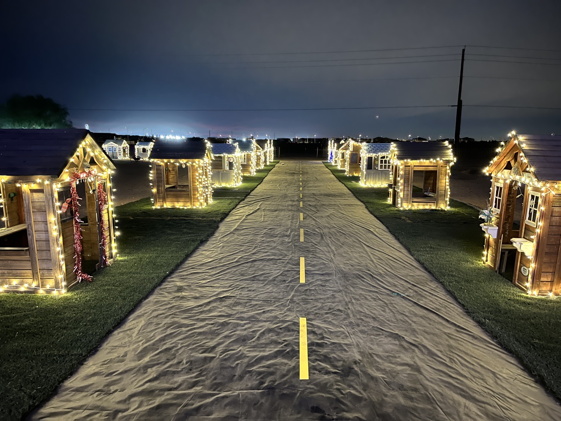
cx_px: 280
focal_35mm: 26
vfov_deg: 53.1
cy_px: 210
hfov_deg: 67.3
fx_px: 421
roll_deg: -0.2
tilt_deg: -10.1
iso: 1250
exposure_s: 1/17
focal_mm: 5.1
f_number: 1.6
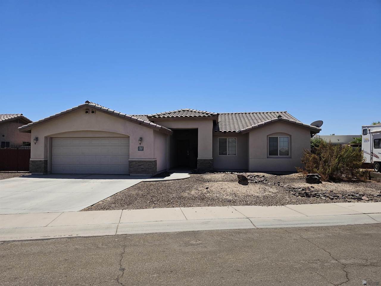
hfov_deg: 73.9
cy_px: 143
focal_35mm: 23
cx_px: 190
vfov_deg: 58.9
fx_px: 253
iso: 10
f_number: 1.7
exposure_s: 1/1376
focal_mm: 6.3
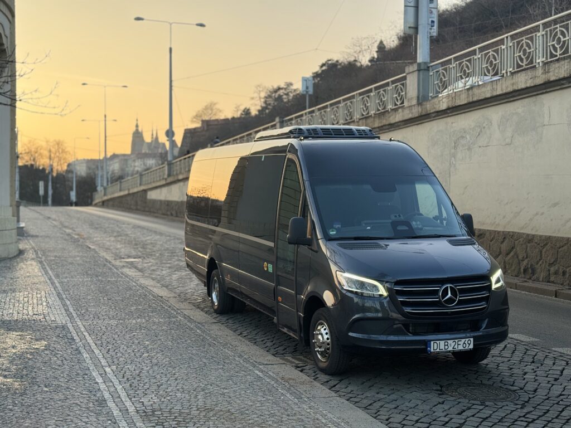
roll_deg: +0.3
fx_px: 792
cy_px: 214
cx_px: 286
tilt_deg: +0.8
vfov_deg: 30.3
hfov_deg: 39.7
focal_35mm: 48
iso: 64
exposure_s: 1/593
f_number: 1.78
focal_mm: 6.76
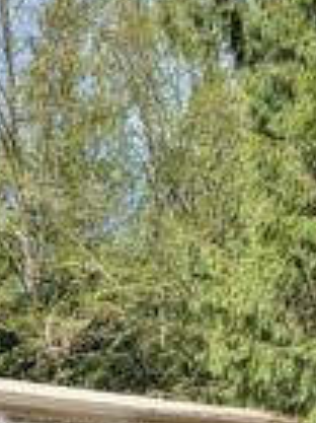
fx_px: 1122
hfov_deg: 16.0
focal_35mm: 92
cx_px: 225
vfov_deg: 18.7
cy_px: 641
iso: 19
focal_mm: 6.9
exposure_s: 1/621
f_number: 1.68
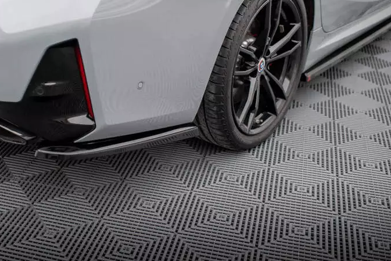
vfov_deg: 25.9
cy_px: 95
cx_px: 117
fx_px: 565
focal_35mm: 52
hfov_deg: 37.6
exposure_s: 1/100
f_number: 2.5
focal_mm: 35
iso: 500
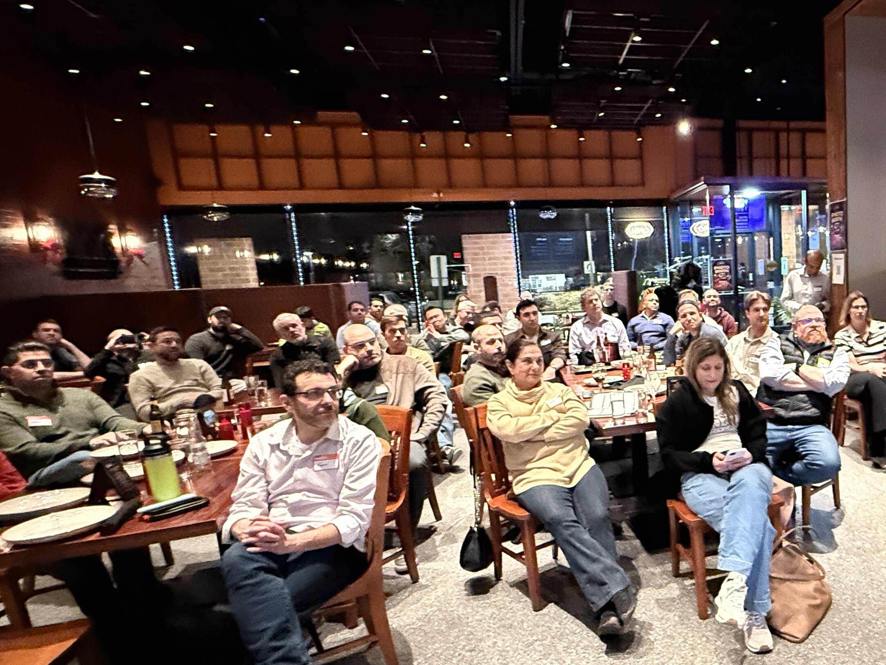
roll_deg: +2.6
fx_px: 665
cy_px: 373
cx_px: 712
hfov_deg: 61.6
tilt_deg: -8.5
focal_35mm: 26
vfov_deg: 52.9
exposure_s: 1/40
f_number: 2.2
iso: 1000
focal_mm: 2.22
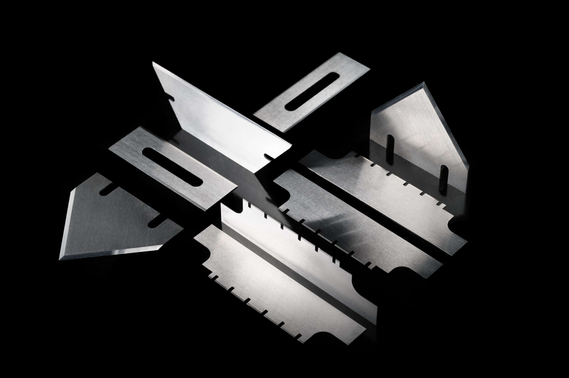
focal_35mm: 75
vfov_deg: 18.1
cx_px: 284
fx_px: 1184
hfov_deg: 27.0
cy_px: 189
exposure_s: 1/125
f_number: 11
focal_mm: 50
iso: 200
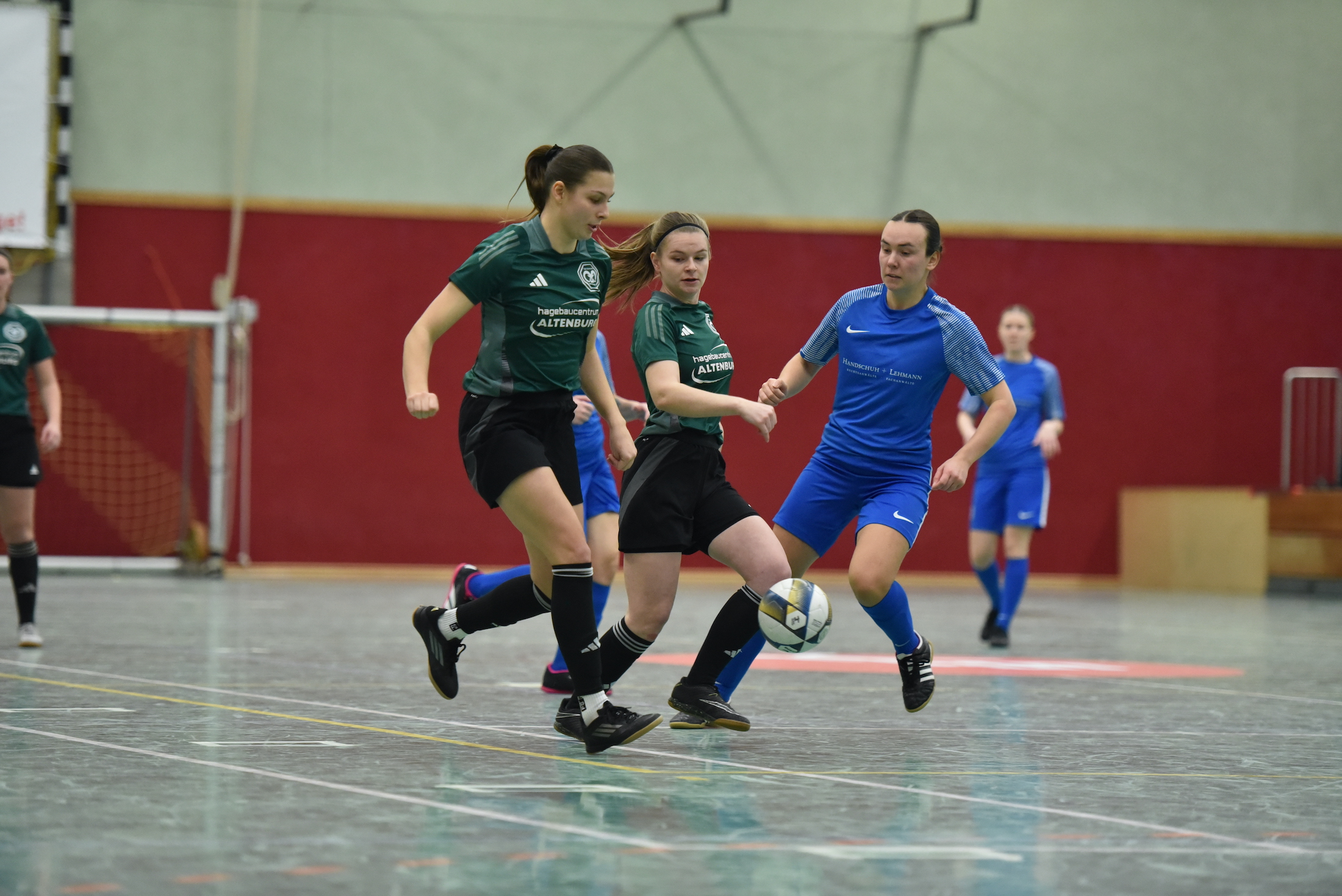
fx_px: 5594
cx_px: 671
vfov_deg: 9.2
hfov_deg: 13.7
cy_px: 448
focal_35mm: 150
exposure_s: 1/1000
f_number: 2.8
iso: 4000
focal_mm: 150
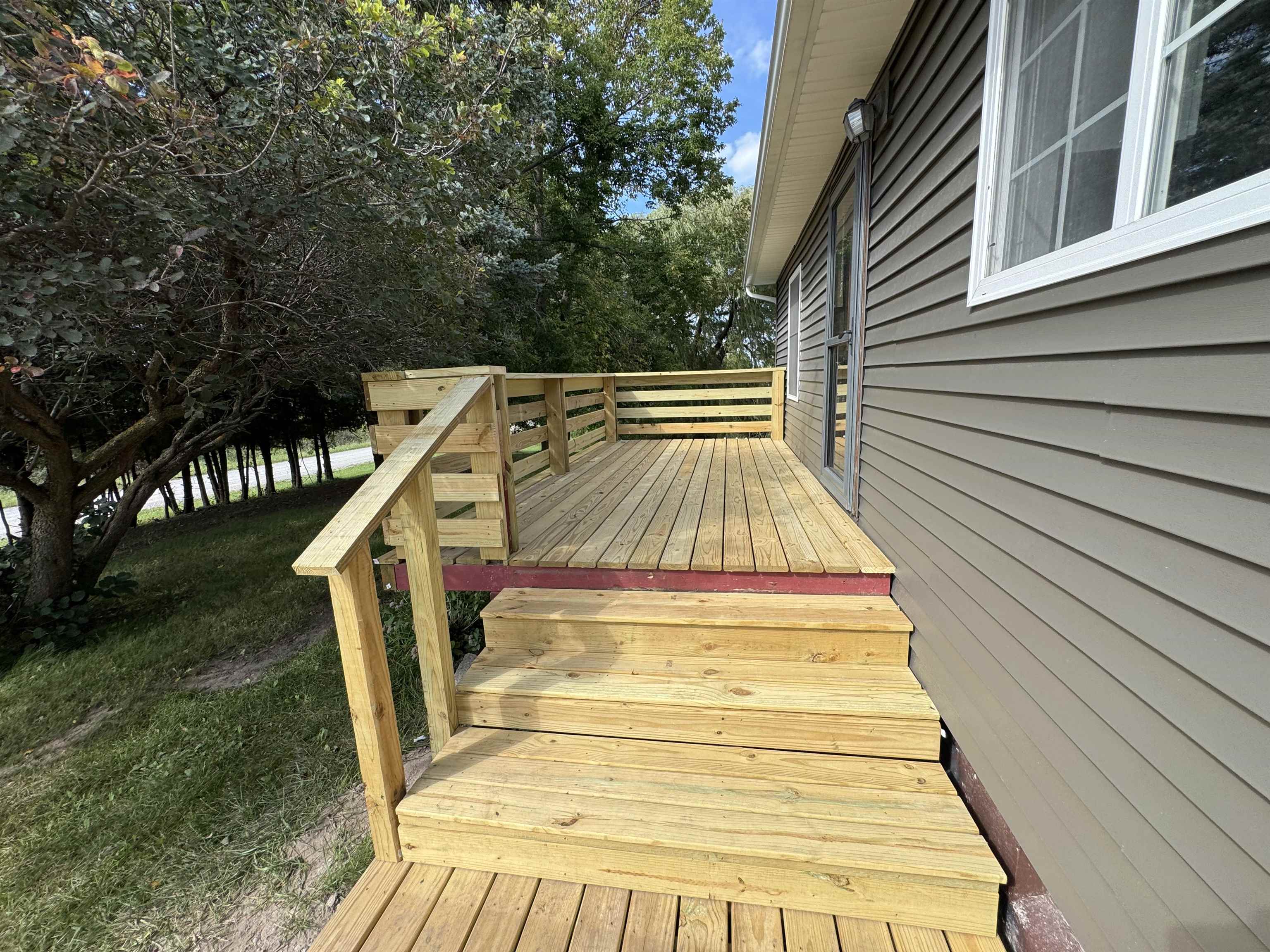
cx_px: 635
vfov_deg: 85.7
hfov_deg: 102.1
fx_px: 514
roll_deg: +1.2
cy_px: 476
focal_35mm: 14
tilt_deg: -9.4
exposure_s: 1/669
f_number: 2.2
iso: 40
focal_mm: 2.22
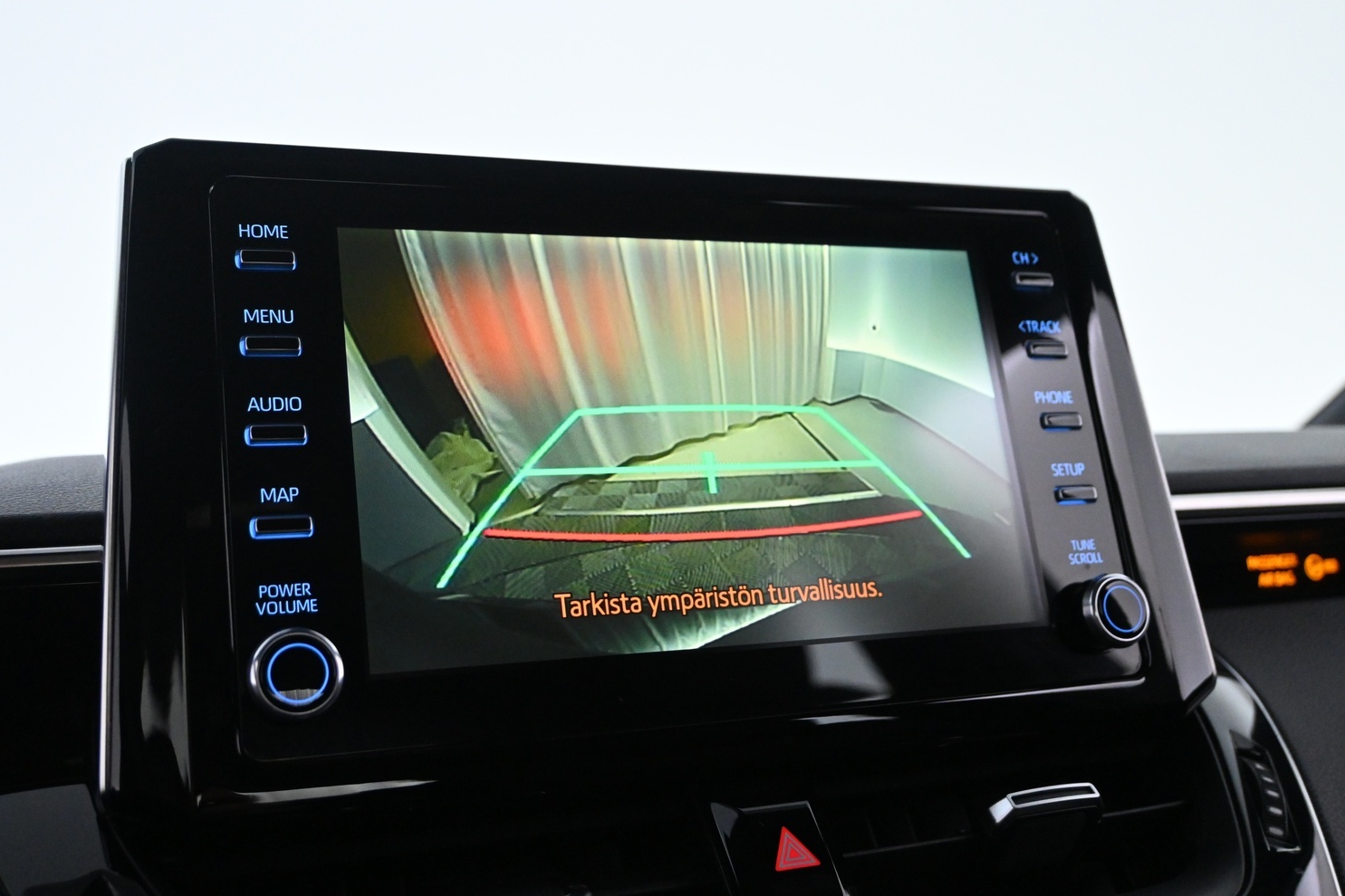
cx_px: 639
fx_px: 1375
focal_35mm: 37
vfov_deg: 36.1
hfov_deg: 52.1
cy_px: 453
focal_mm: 22.5
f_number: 4
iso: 3200
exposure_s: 1/50
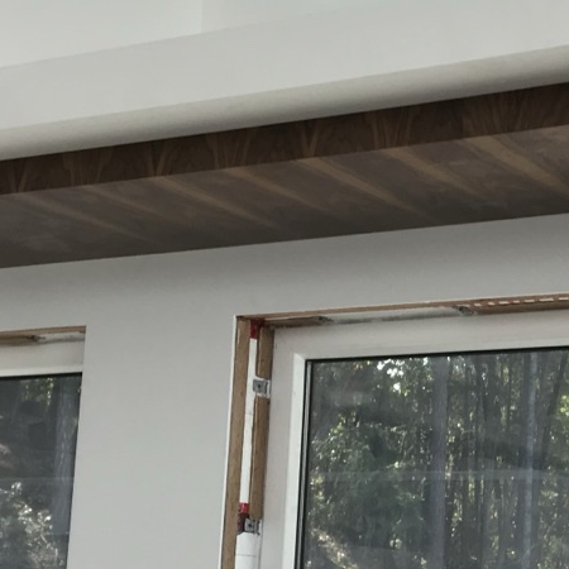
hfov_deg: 19.6
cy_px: 334
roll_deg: -2.0
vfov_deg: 19.7
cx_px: 398
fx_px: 1637
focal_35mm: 88
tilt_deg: +10.2
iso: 20
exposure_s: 1/155
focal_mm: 3.99
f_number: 1.8
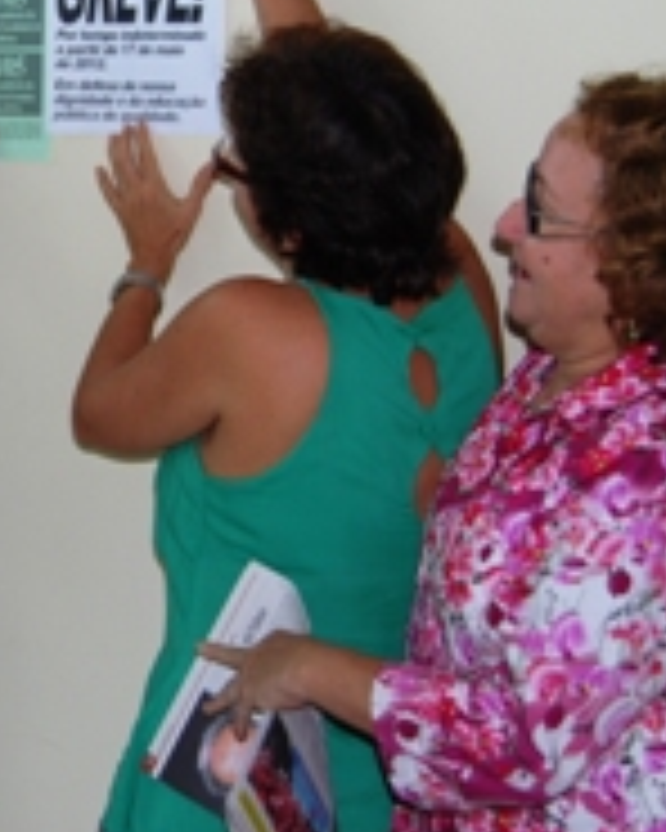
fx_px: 2513
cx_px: -162
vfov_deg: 18.8
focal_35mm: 102
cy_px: 286
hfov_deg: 14.5
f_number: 4.2
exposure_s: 1/60
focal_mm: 30
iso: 200
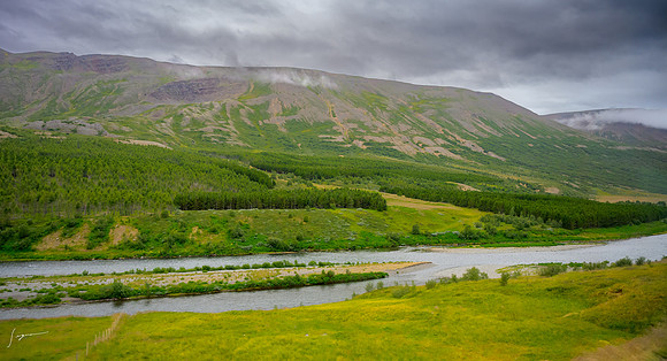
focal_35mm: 26
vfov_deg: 43.8
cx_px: 333
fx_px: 449
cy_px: 178
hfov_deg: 73.2
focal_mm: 24
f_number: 2.8
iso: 1400
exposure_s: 1/250
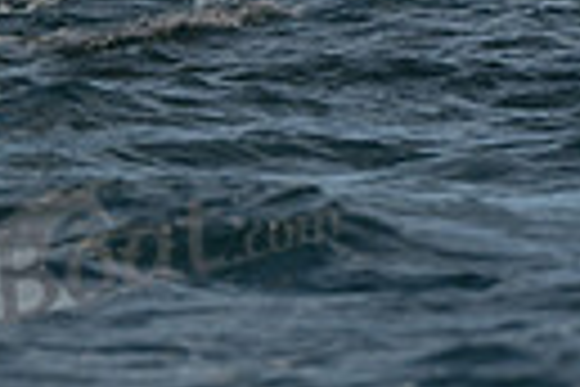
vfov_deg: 0.8
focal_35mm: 1796
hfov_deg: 1.1
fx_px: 28933
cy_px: 115
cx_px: -522
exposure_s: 1/1000
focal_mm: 400
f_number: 6.3
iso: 250
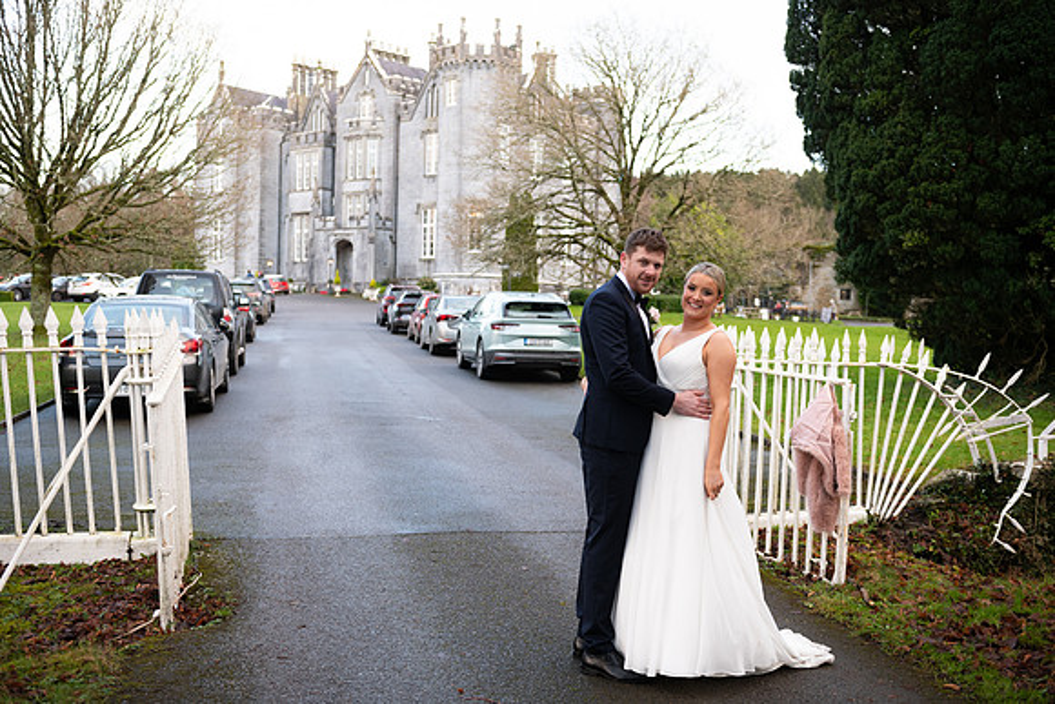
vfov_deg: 31.9
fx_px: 1231
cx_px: 528
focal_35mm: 42
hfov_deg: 46.4
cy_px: 352
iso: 320
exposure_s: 1/160
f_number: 3.5
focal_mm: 42
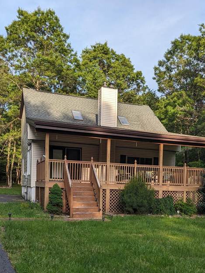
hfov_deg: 38.6
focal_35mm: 37
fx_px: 292
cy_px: 200
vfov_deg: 48.5
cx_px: 116
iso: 44
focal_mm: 6.81
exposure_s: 1/864
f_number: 1.85
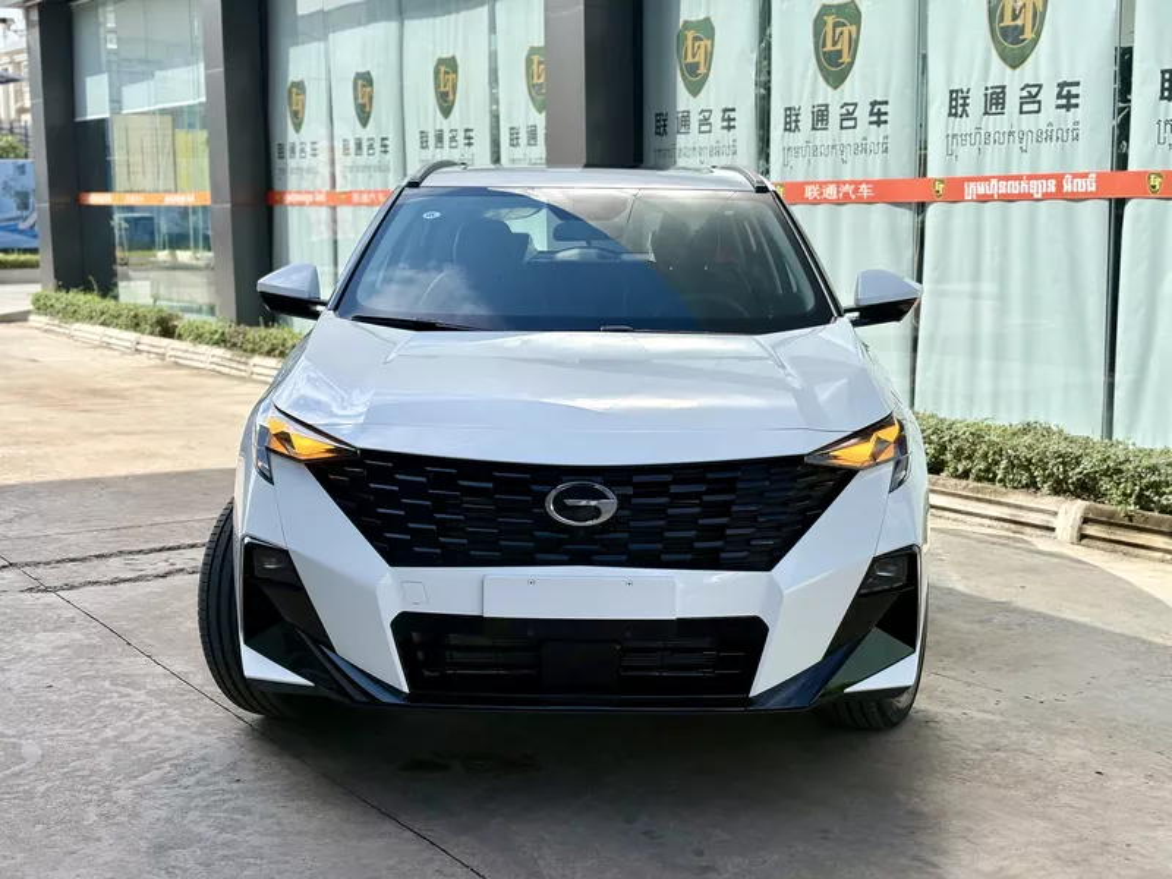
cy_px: 440
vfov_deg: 28.0
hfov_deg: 36.8
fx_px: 1761
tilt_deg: -8.5
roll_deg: +0.7
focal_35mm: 52
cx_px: 586
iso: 32
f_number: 1.6
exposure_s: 1/2545
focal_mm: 5.96
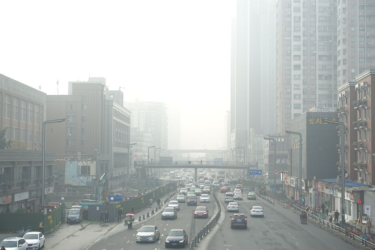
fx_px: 729
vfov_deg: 19.5
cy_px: 125
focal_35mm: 70
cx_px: 188
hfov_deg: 28.8
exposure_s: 1/400
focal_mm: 25.7
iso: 200
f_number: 4
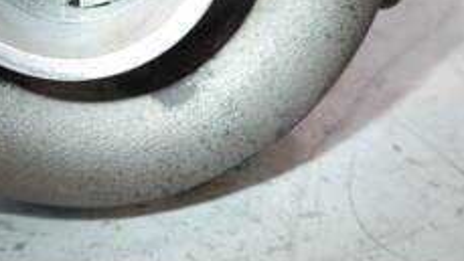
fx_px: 788
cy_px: -2
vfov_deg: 18.3
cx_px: 113
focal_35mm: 64
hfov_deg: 32.2
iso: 250
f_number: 3.5
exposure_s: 1/60
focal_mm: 14
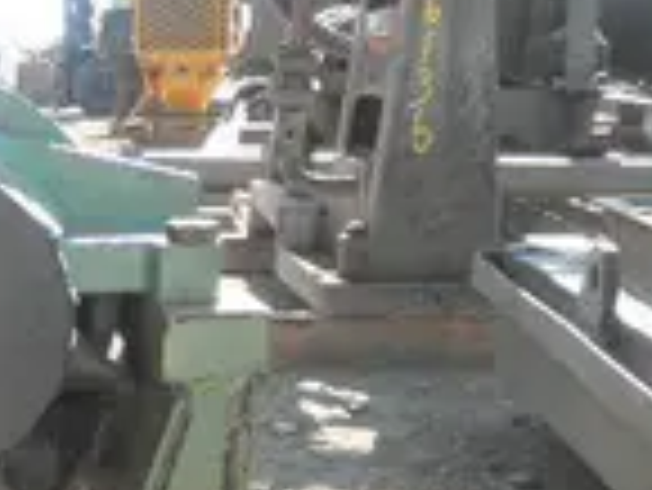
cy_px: 530
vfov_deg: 18.5
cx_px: -135
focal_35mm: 77
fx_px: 1452
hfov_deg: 23.2
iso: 64
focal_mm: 5
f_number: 3
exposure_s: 1/320
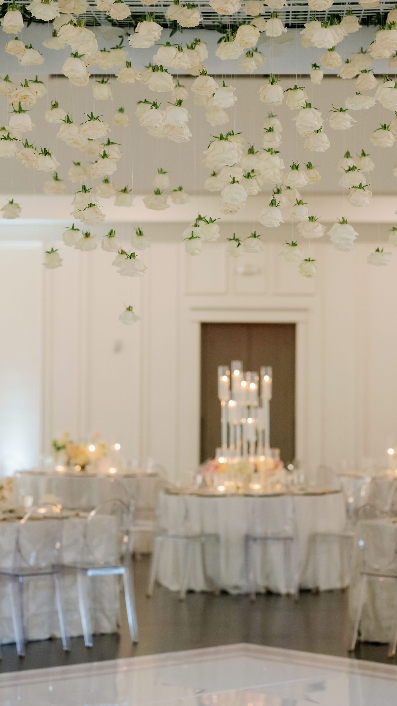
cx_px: 234
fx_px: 1684
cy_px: 350
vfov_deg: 23.7
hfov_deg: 13.4
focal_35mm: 90
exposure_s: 1/125
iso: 1600
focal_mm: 85
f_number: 2.8
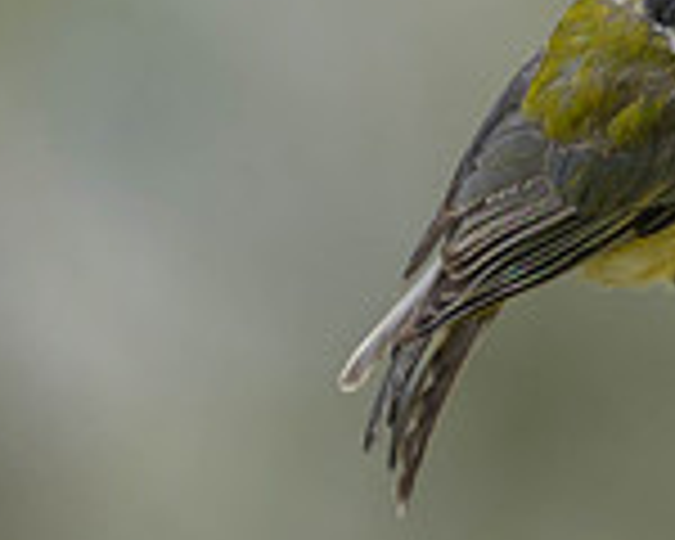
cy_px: 63
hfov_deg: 0.4
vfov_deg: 0.4
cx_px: 1435
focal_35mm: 4303
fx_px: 85963
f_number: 4
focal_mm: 560
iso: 360
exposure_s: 1/1250
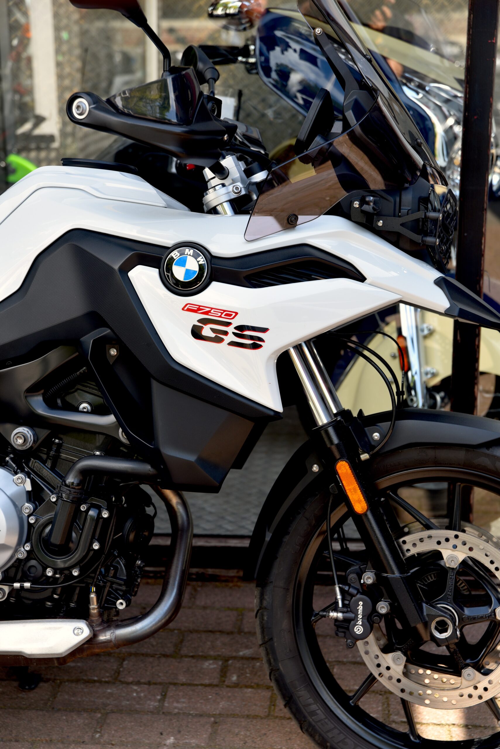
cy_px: 374
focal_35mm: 70
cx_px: 250
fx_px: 1457
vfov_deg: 28.8
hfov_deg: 19.5
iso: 100
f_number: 5
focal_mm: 70
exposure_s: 1/100
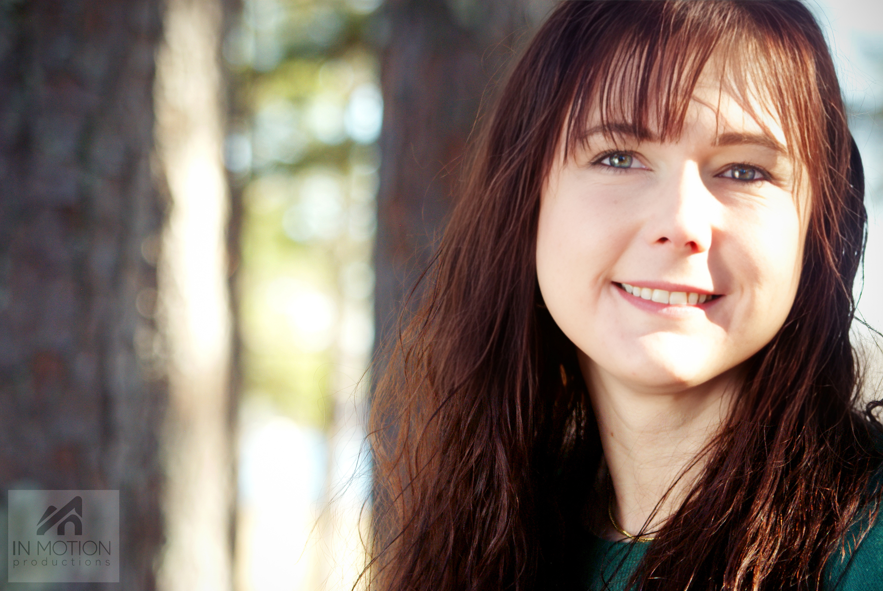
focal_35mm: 169
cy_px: 296
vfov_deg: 8.1
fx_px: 4150
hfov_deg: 12.1
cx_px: 442
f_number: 5.6
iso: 400
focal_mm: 113
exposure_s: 1/125
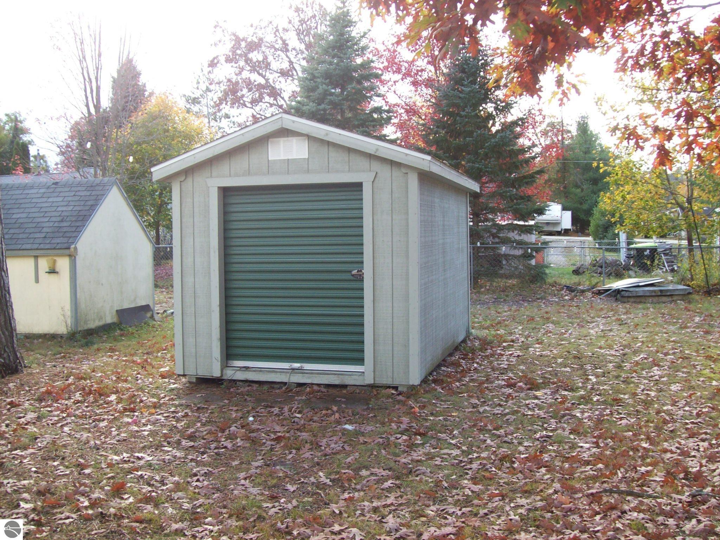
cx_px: 360
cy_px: 270
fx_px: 749
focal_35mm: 36
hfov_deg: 51.4
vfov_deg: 39.7
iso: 80
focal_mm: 6
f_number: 2.7
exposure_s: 1/104
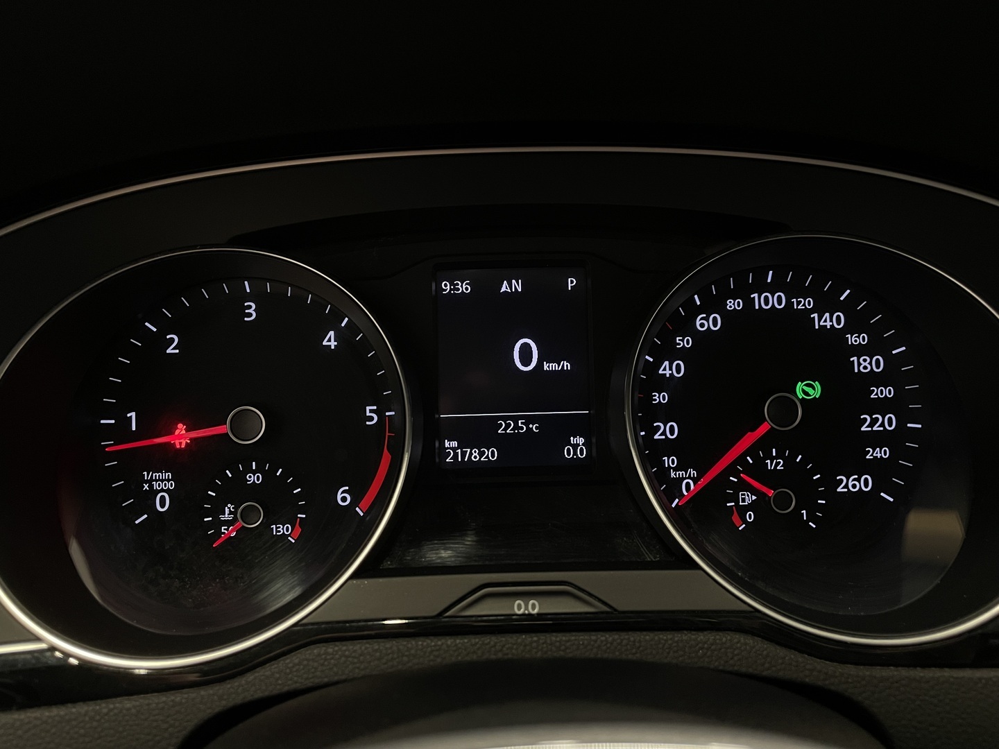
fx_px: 750
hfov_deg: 67.3
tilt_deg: -18.7
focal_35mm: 26
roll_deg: +2.0
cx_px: 500
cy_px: 374
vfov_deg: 53.1
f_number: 1.6
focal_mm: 4.2
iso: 400
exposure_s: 1/41
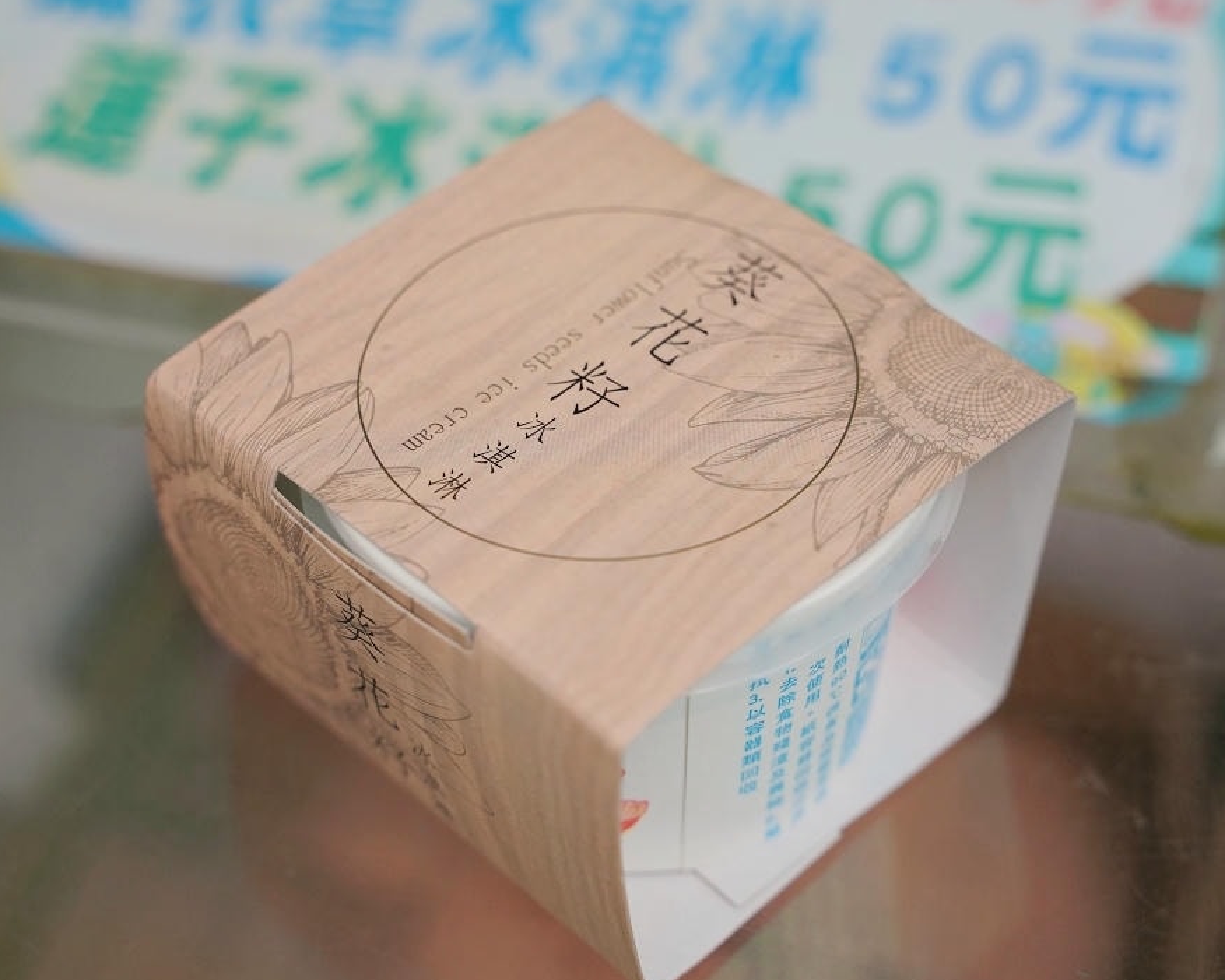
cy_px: 453
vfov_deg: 21.3
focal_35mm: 72
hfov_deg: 26.4
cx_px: 677
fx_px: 2611
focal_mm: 56
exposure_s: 1/60
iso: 1000
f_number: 4
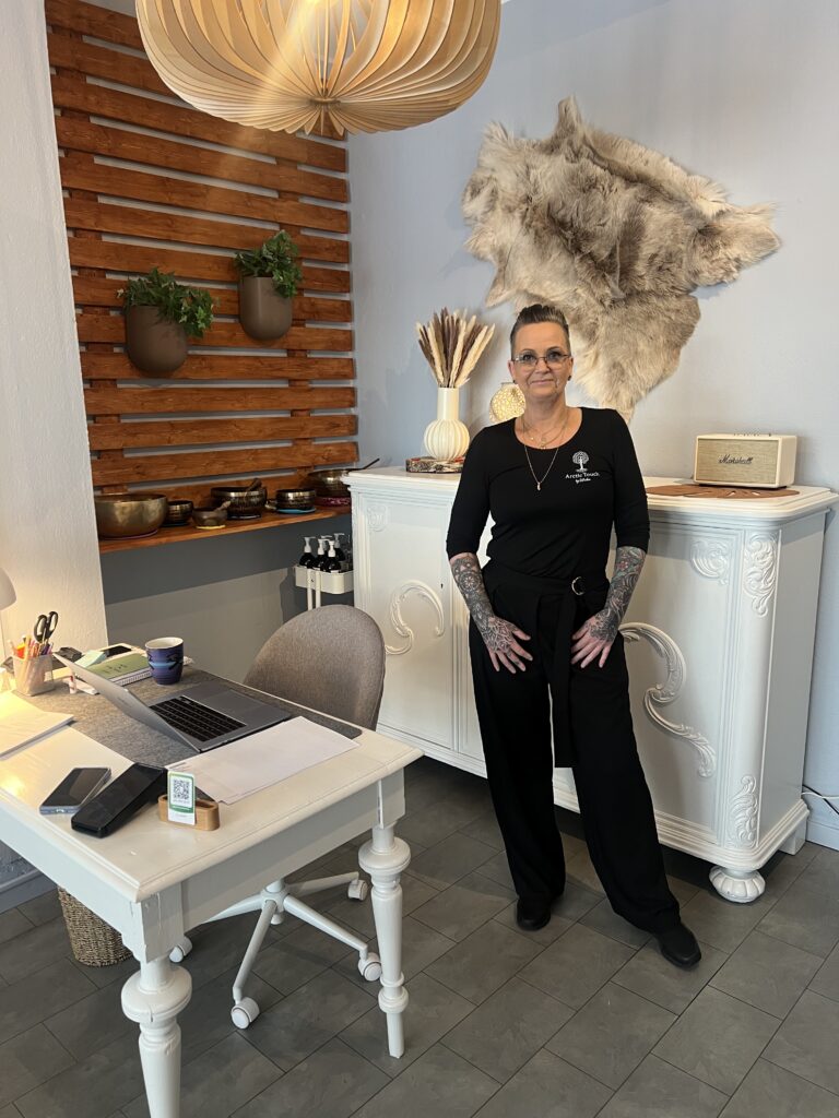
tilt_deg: -11.7
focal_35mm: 26
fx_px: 840
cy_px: 559
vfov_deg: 67.3
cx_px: 420
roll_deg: +1.3
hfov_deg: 53.1
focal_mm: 5.7
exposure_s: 1/50
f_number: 1.5
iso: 100
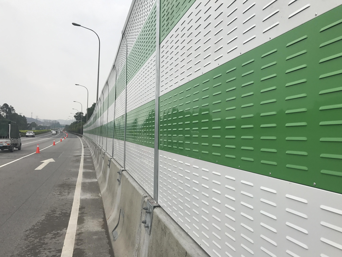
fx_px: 277
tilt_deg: +0.8
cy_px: 128
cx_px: 171
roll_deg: -2.1
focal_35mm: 28
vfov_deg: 49.7
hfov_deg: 63.4
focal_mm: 3.99
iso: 20
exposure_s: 1/3195
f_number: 1.8
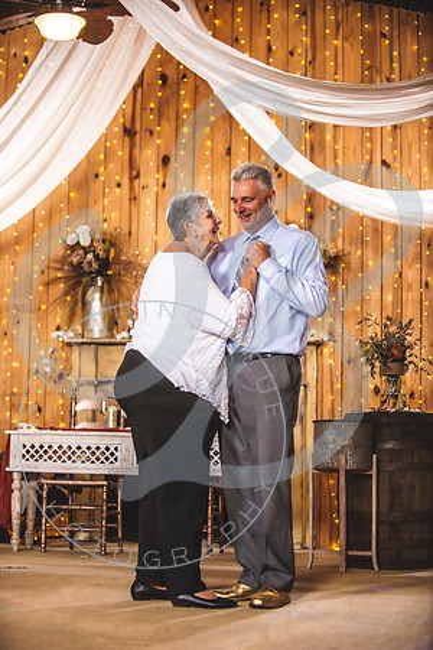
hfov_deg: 19.5
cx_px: 216
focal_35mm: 70
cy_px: 325
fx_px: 1263
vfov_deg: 28.8
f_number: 2.8
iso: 800
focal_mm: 70
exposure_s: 1/200
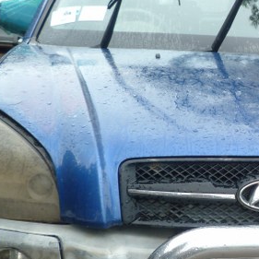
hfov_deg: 25.9
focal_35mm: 63
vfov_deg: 27.3
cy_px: 136
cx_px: 258
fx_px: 533
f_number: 3.6
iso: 80
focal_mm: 4.5
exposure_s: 1/100
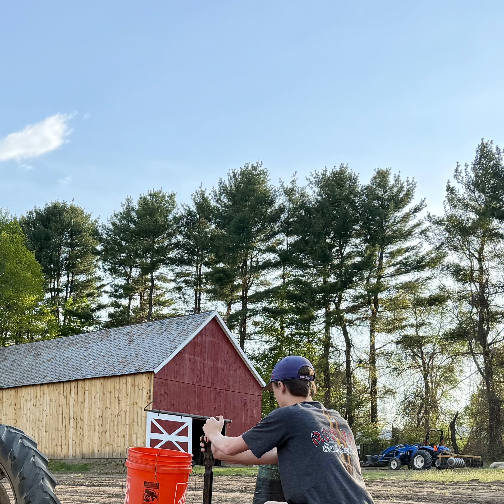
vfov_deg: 28.6
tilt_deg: +2.8
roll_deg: -1.6
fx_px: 939
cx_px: 53
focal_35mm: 57
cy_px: 473
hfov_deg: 28.9
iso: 100
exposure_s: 1/1901
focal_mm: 6.76
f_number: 1.78
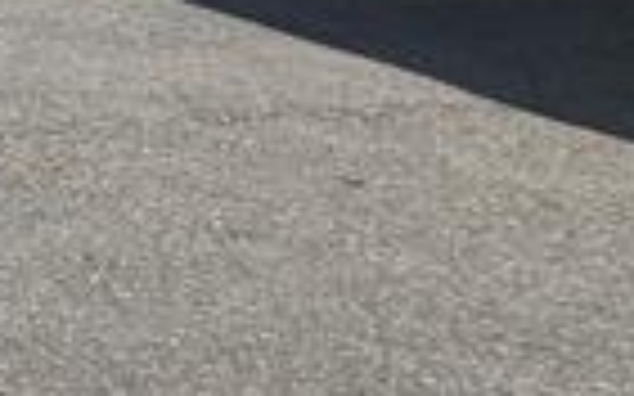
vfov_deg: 7.4
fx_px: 3057
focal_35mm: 177
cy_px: 297
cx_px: -787
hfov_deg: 10.5
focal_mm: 6.4
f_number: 1.8
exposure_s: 1/1252
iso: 12
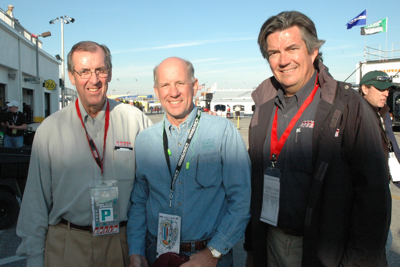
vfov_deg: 36.9
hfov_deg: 53.1
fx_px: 400
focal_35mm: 36
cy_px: 134
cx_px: 200
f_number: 13
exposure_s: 1/640
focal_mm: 24
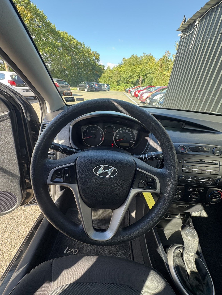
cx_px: 111
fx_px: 120
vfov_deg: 102.1
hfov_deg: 85.7
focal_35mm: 14
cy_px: 148
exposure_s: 1/99
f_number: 2.2
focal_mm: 2.22
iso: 80
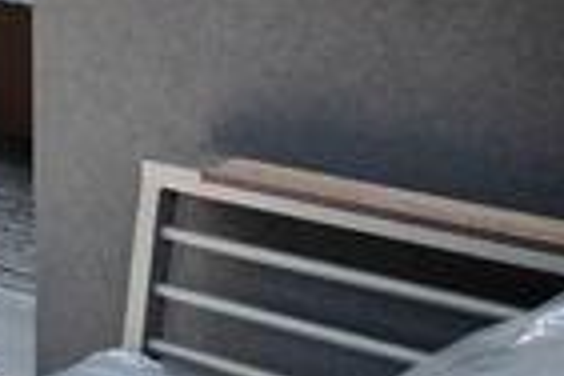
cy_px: -190
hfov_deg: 18.0
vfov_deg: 14.9
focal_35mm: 85
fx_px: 1332
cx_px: -508
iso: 800
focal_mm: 10
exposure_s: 1/1000
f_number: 8
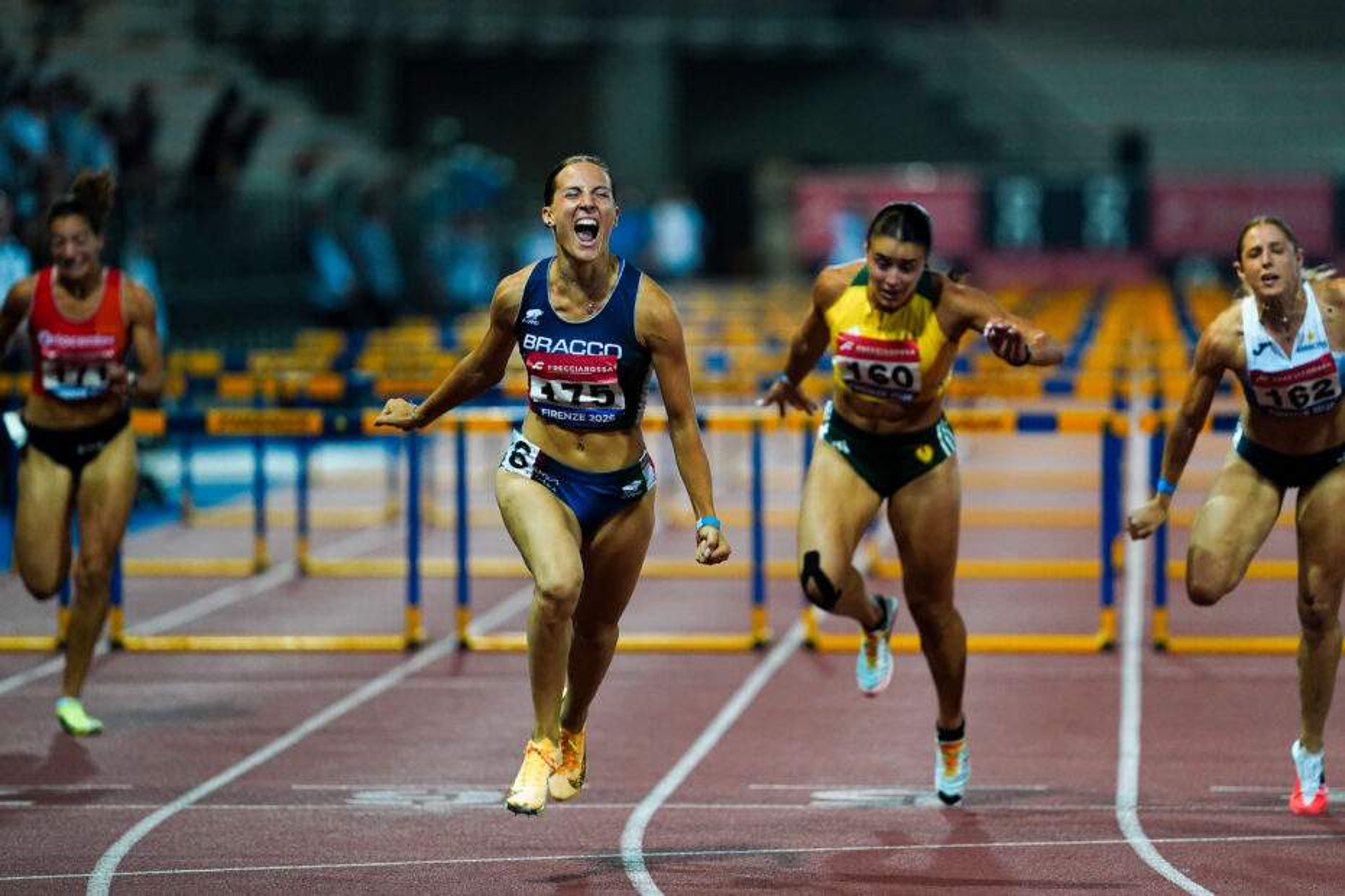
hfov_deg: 6.9
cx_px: 672
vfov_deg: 4.6
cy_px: 448
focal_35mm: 300
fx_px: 11207
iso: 3200
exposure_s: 1/1000
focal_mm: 300
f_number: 2.8
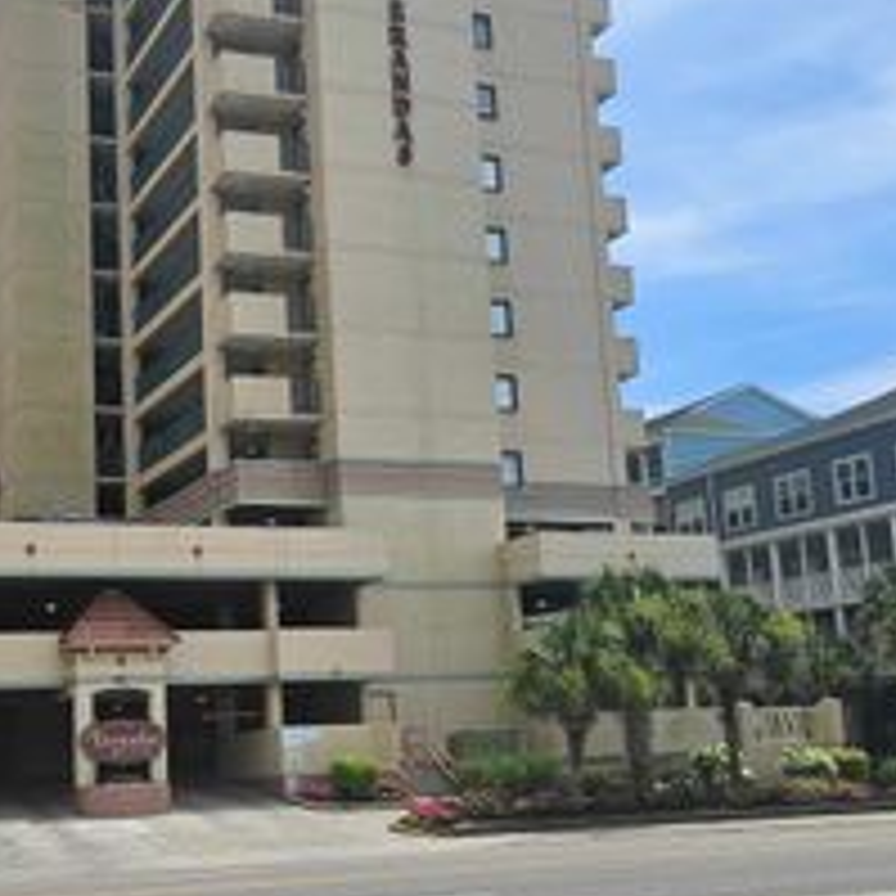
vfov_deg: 33.4
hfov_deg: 33.2
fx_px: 1494
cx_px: 320
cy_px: 434
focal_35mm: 51
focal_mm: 5.4
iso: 25
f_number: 1.8
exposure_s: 1/3327
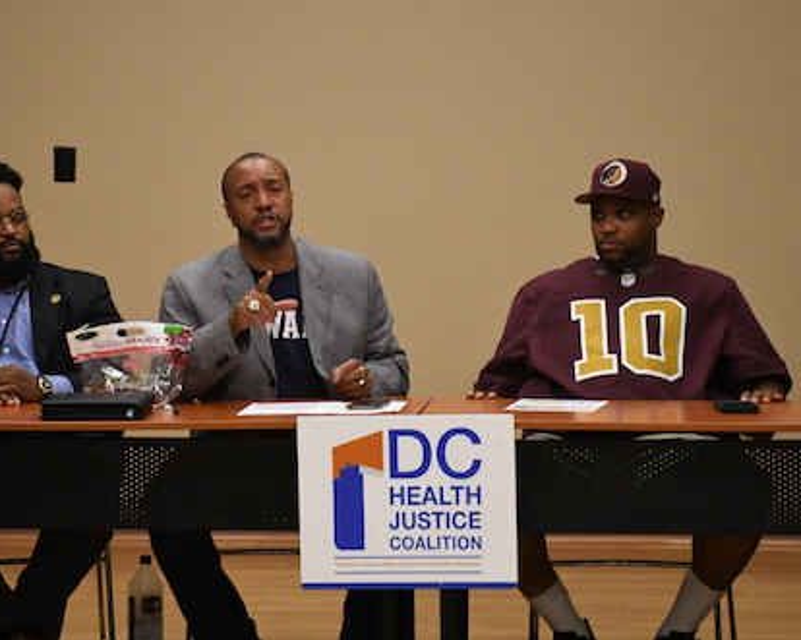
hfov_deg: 11.4
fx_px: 4029
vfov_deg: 9.1
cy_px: 321
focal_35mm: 170
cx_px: 356
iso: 3200
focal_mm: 75
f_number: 5.6
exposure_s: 1/160
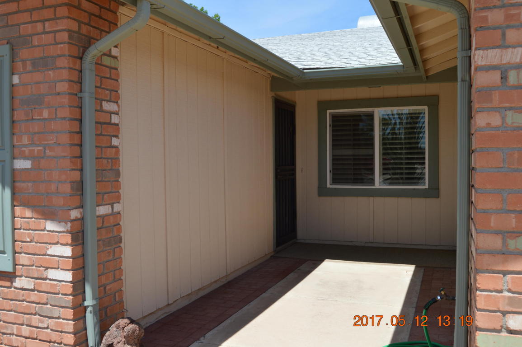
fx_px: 478
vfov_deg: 39.9
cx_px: 261
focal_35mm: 33
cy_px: 174
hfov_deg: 57.3
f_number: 8
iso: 100
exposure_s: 1/250
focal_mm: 22
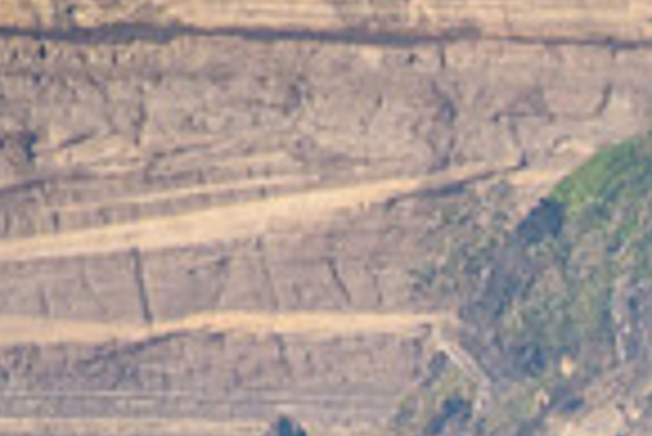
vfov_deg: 0.6
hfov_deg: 0.8
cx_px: 1031
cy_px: 1052
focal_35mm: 2457
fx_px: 44543
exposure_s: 1/1600
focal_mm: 500
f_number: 5.6
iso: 320
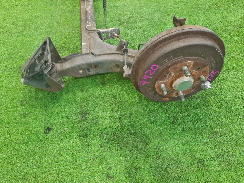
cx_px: 122
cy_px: 92
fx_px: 176
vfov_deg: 54.9
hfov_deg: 69.4
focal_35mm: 25
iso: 306
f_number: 2
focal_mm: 4.6
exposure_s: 1/33
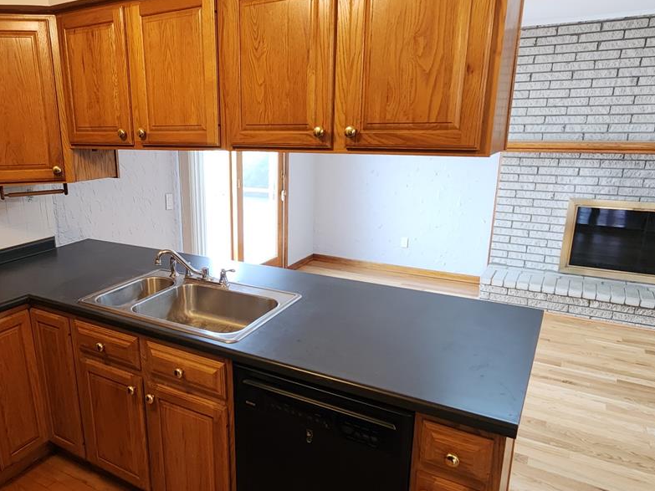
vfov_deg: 74.7
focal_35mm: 17
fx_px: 322
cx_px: 239
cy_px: 250
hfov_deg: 88.9
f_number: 2.2
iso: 250
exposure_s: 1/60
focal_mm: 2.2
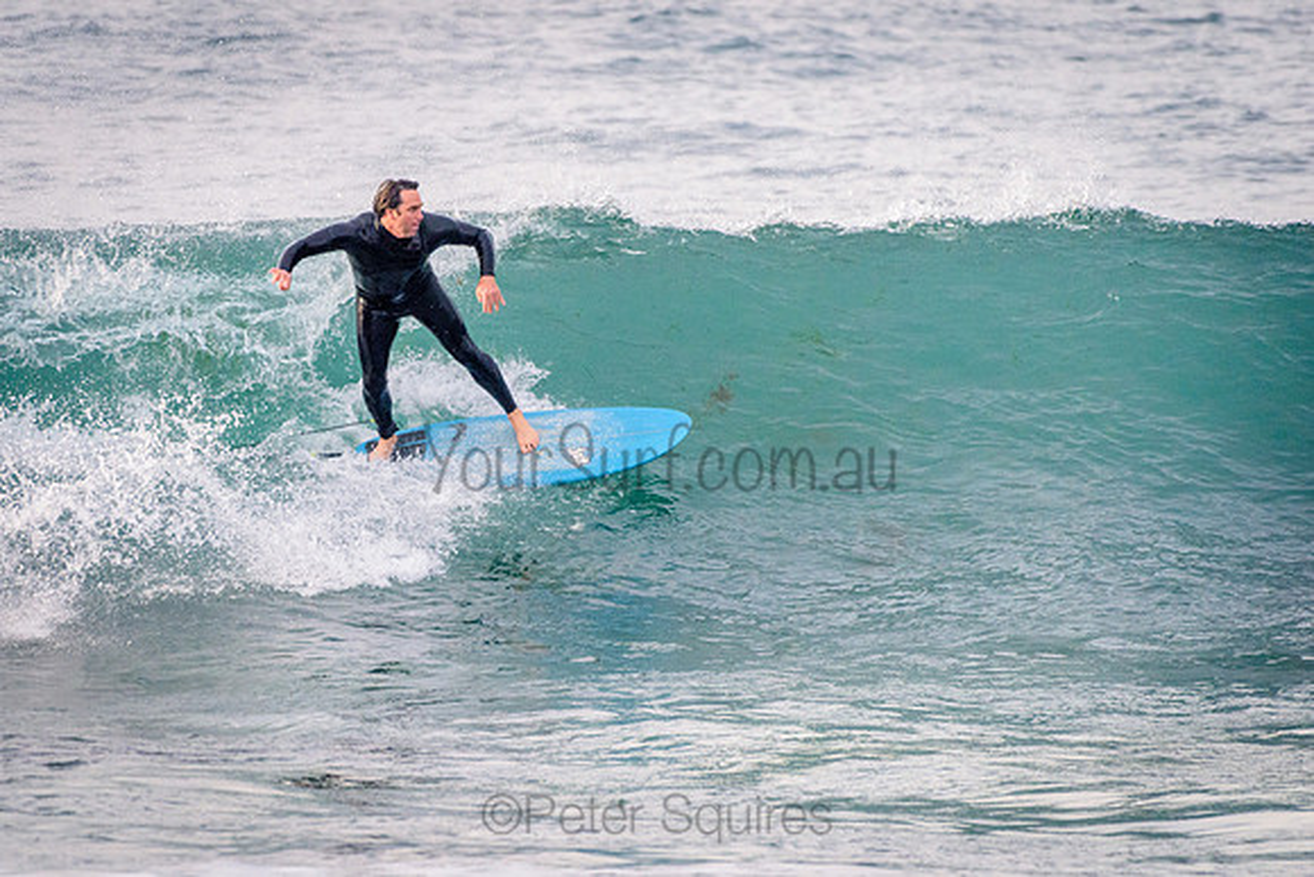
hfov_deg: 3.4
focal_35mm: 612
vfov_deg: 2.2
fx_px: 22357
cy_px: 385
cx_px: 520
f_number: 5.6
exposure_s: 1/2000
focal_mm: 500
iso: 900
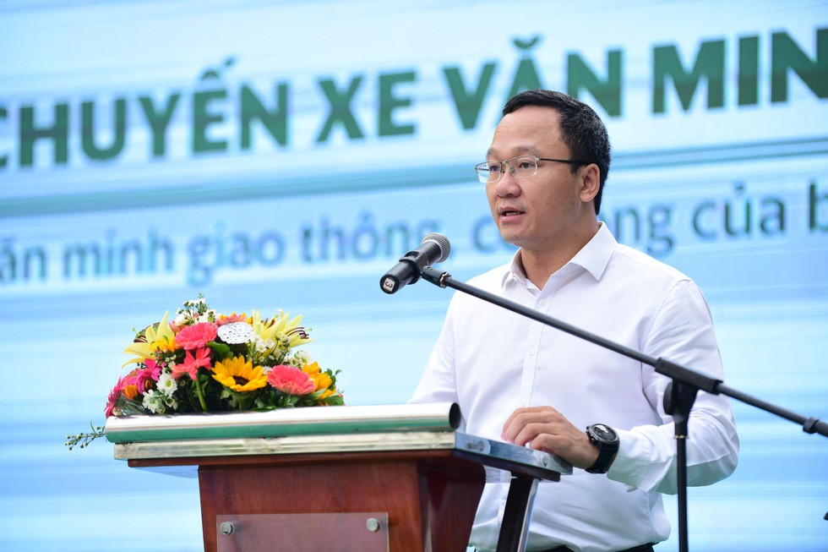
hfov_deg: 14.7
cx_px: 414
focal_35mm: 140
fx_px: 3219
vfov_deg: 9.8
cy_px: 276
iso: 400
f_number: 2.8
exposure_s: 1/640
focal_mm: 140
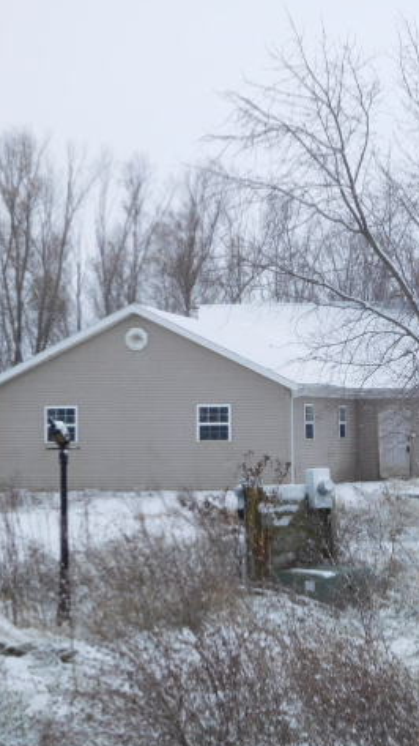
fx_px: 1600
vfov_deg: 26.2
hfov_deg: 14.7
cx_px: 391
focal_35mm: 81
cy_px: 374
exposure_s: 1/800
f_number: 4.2
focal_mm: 9.8
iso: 125
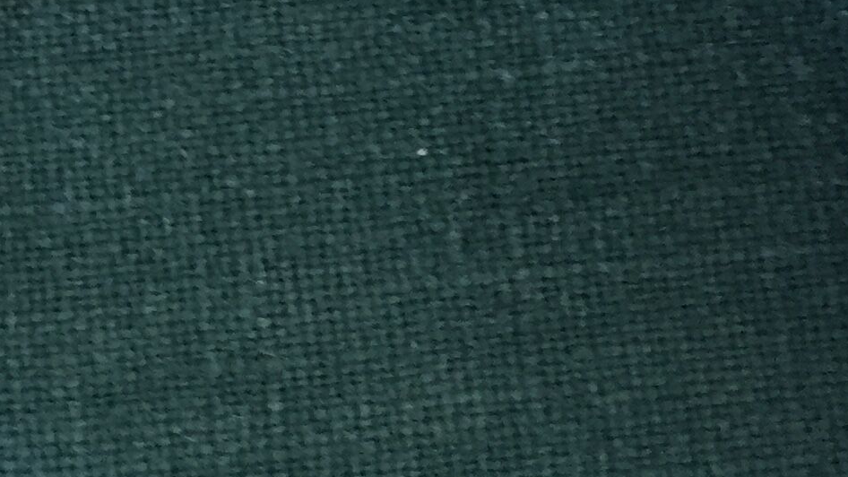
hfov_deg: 18.4
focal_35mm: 109
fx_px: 2451
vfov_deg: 10.2
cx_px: -238
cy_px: -492
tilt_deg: -76.8
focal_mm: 4.15
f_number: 2.2
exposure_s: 1/33
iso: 100
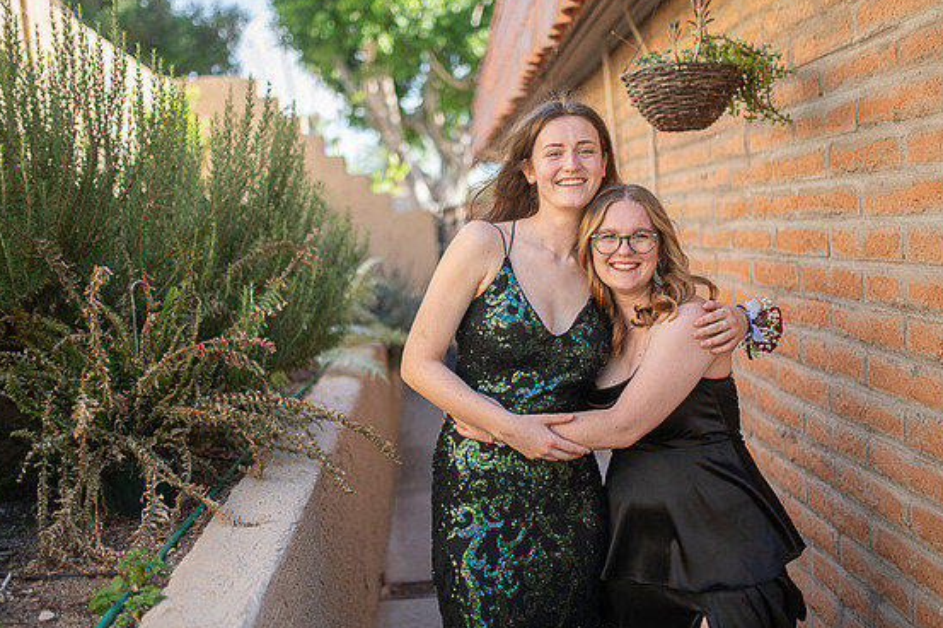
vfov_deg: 35.0
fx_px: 995
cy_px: 307
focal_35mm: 38
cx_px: 471
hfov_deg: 50.7
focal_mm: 35
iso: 400
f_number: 1.4
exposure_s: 1/5000
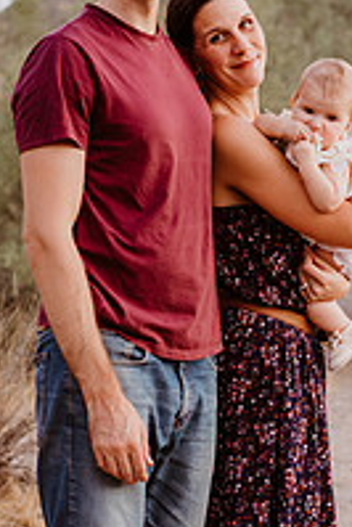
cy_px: 334
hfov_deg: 12.1
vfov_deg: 18.1
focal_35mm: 113
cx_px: 291
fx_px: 1654
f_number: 2.5
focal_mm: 50
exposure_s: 1/60
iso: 320
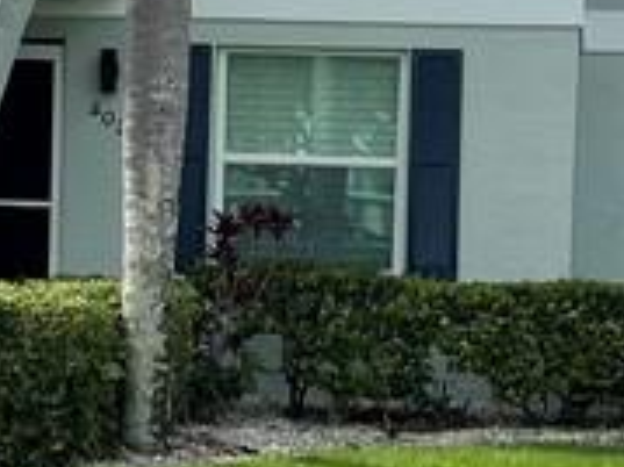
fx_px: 2684
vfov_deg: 9.9
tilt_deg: -1.5
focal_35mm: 149
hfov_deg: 13.3
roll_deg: -1.5
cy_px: 335
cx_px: 293
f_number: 1.6
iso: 32
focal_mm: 4.2
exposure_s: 1/2681
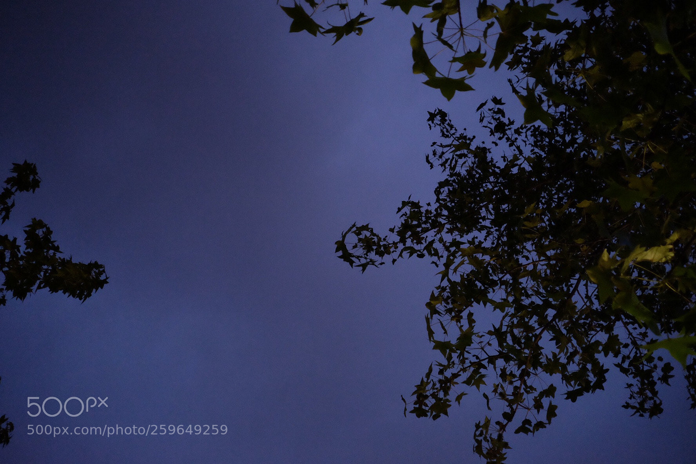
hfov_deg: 54.4
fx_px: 677
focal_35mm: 35
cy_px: 232
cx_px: 348
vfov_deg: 37.9
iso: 3200
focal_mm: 23
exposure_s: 1/180
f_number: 2
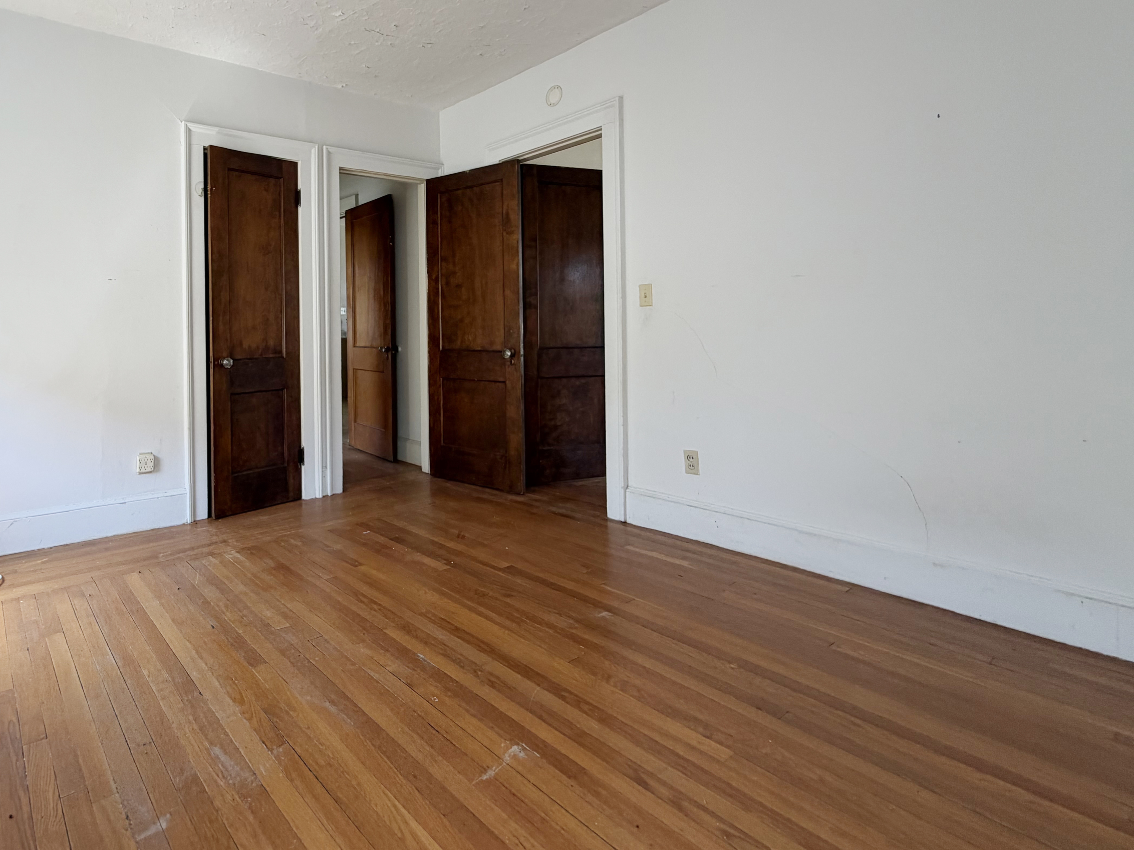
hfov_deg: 81.4
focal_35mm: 19
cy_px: 318
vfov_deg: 67.6
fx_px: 622
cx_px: 365
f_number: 2.2
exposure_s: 1/121
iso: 100
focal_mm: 2.22
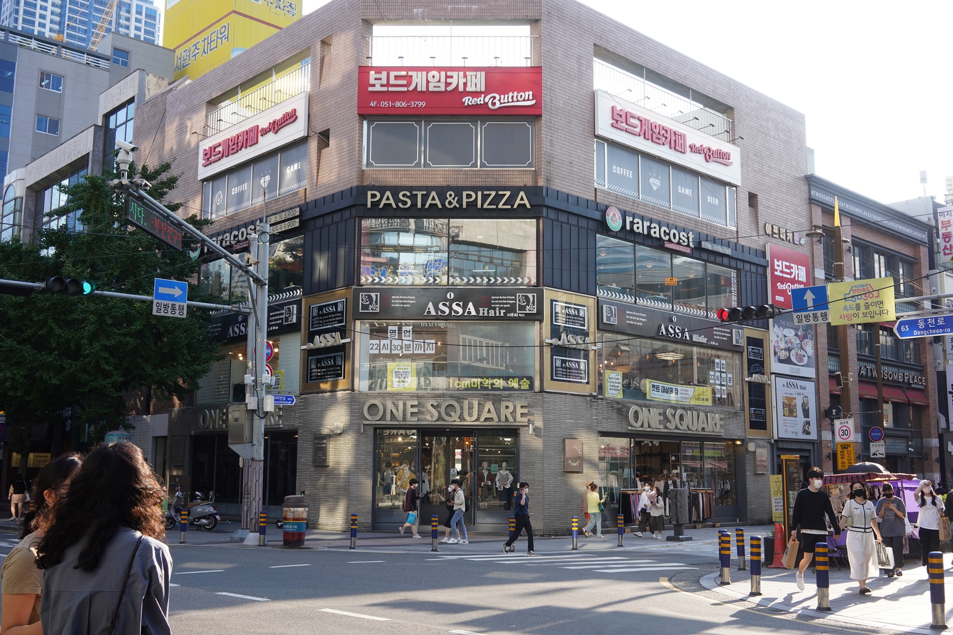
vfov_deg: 37.9
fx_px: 927
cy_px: 318
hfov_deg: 54.4
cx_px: 476
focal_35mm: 35
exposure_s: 1/100
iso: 400
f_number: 11
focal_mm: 35
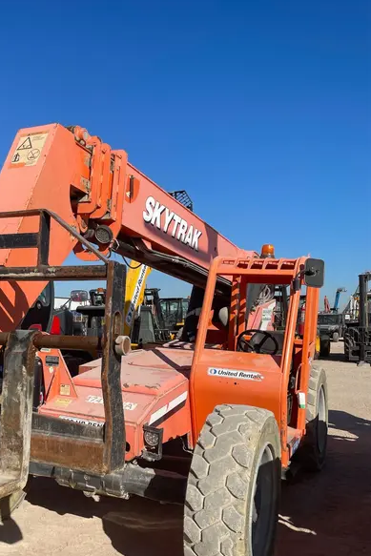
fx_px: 525
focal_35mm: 34
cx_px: 110
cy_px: 332
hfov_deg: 38.2
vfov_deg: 55.4
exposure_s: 1/5051
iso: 32
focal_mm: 4.2
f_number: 1.6
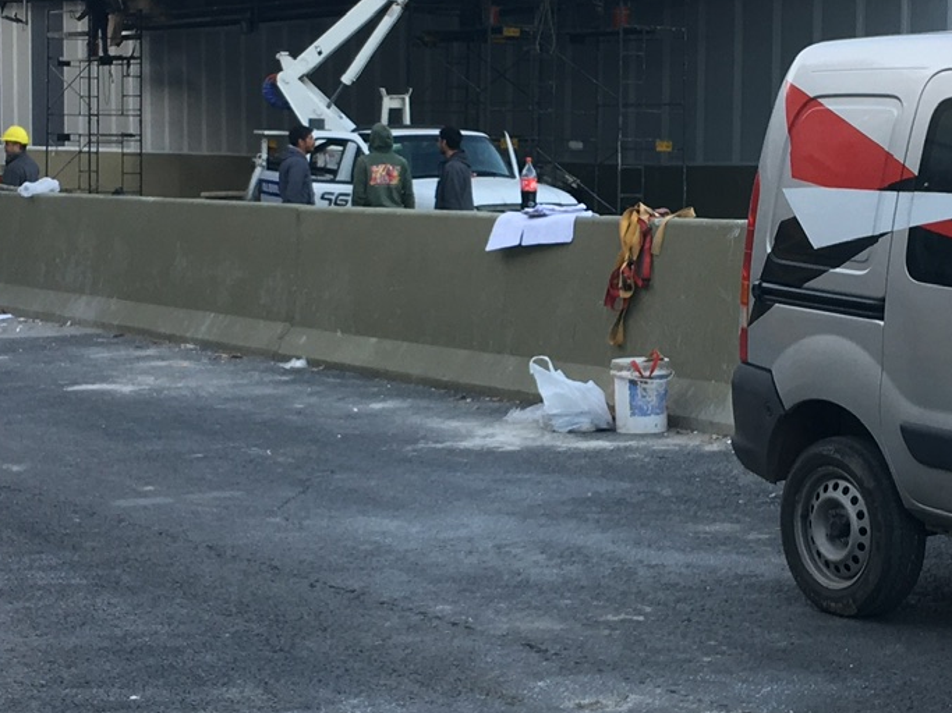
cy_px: 319
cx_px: 650
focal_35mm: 87
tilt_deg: -5.5
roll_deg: -0.9
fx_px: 2392
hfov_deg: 22.4
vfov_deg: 17.0
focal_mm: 4.15
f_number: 2.2
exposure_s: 1/50
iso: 32
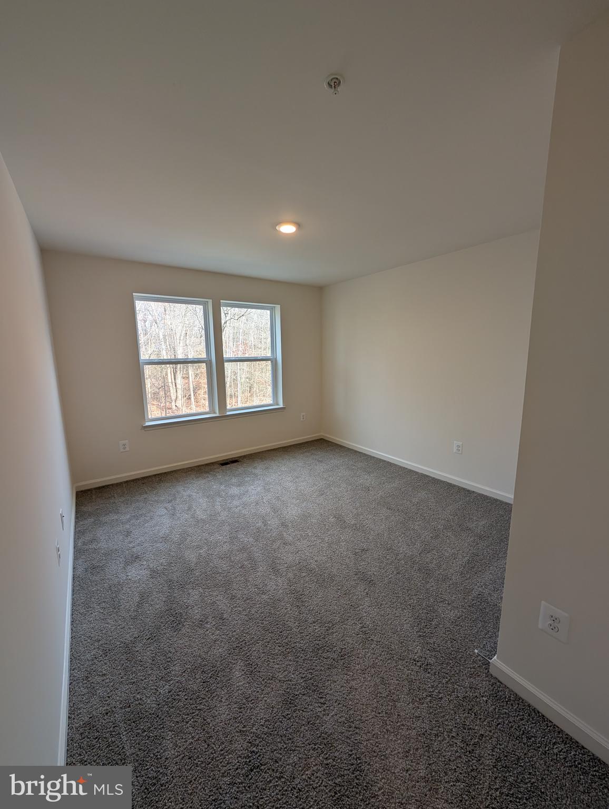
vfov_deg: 110.5
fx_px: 281
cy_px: 404
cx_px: 304
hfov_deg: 94.6
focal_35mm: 12
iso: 53
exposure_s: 1/132
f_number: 1.7
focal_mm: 2.02
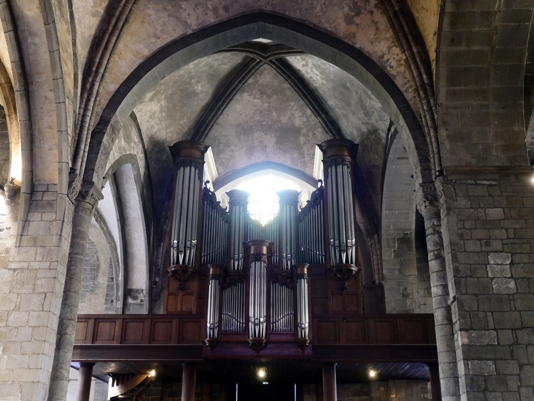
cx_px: 267
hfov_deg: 49.0
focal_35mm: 38
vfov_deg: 37.7
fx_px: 586
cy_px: 200
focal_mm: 19
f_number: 2.8
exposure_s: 1/15
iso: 1600
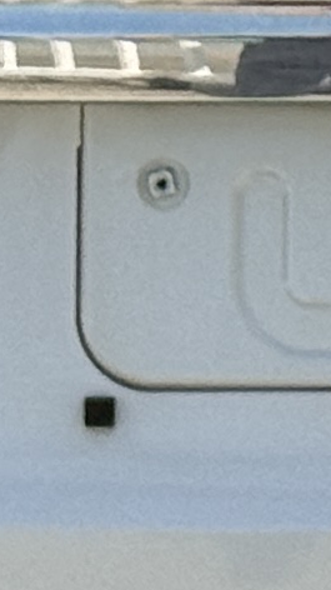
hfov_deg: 2.7
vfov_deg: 4.8
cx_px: 363
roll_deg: +1.5
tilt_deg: -5.2
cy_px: -411
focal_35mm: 447
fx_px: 6985
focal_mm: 6.76
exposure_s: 1/4878
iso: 100
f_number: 1.78
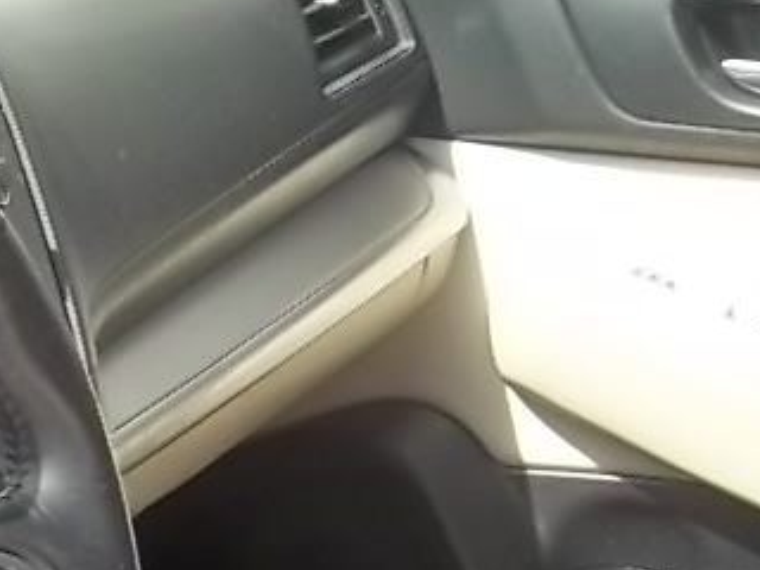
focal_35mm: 112
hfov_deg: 14.7
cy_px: 658
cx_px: -732
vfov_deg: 12.9
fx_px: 2459
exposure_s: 1/80
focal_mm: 5.05
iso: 64
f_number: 3.5
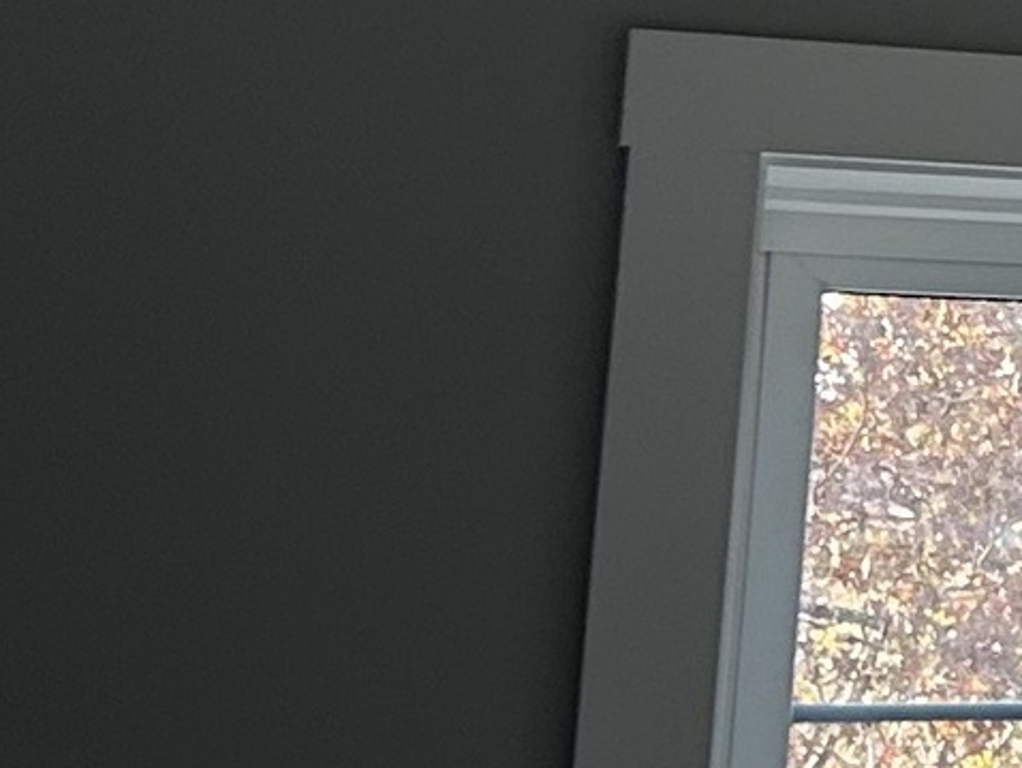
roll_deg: +0.8
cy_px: -167
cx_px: 3222
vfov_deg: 8.8
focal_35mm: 167
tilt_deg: +11.7
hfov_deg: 9.1
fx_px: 4933
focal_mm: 5.7
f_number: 1.5
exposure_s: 1/121
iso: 100
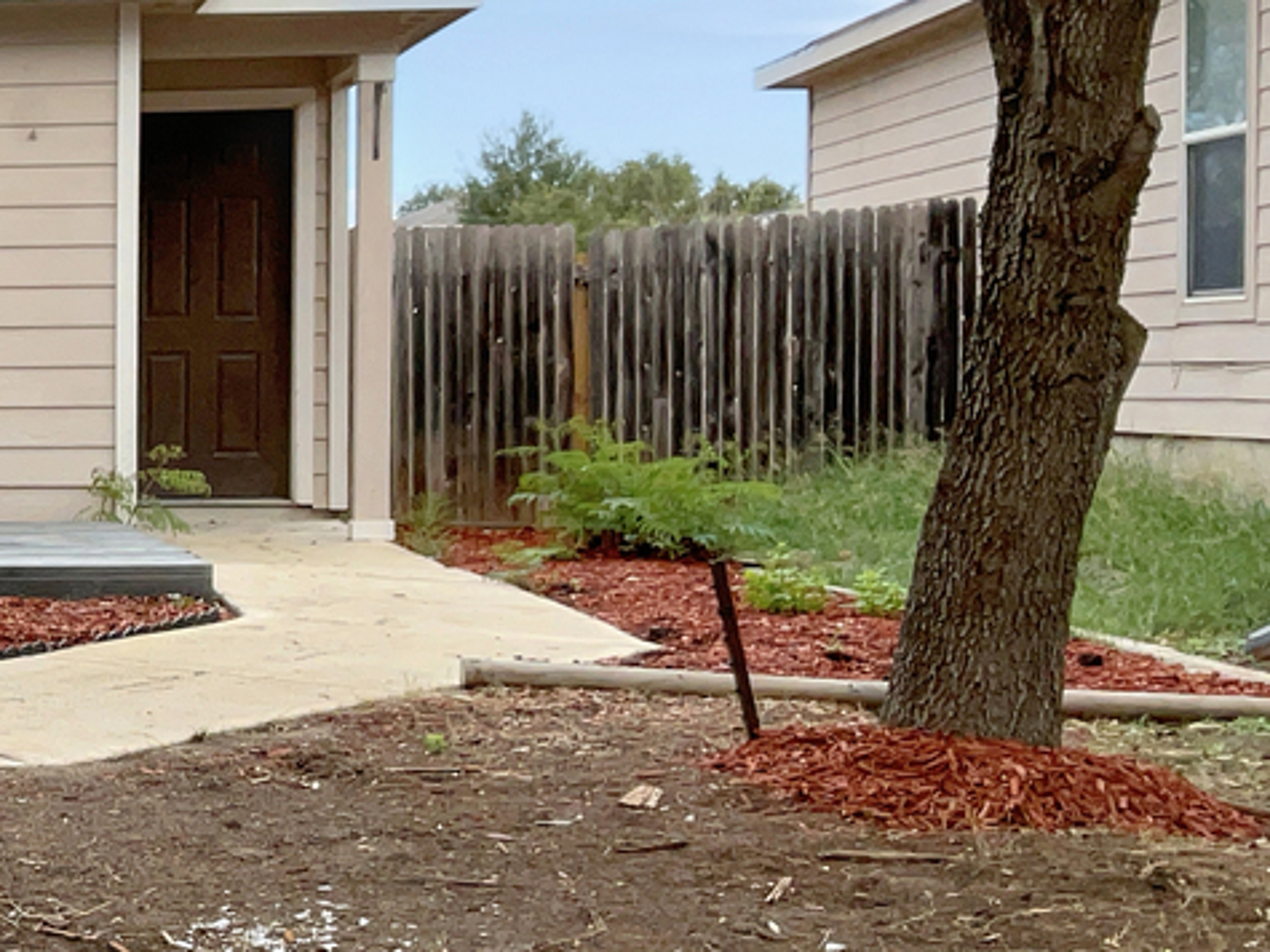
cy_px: 639
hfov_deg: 19.5
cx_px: -615
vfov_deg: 16.7
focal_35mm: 88
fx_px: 3228
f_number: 1.8
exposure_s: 1/804
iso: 16
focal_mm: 3
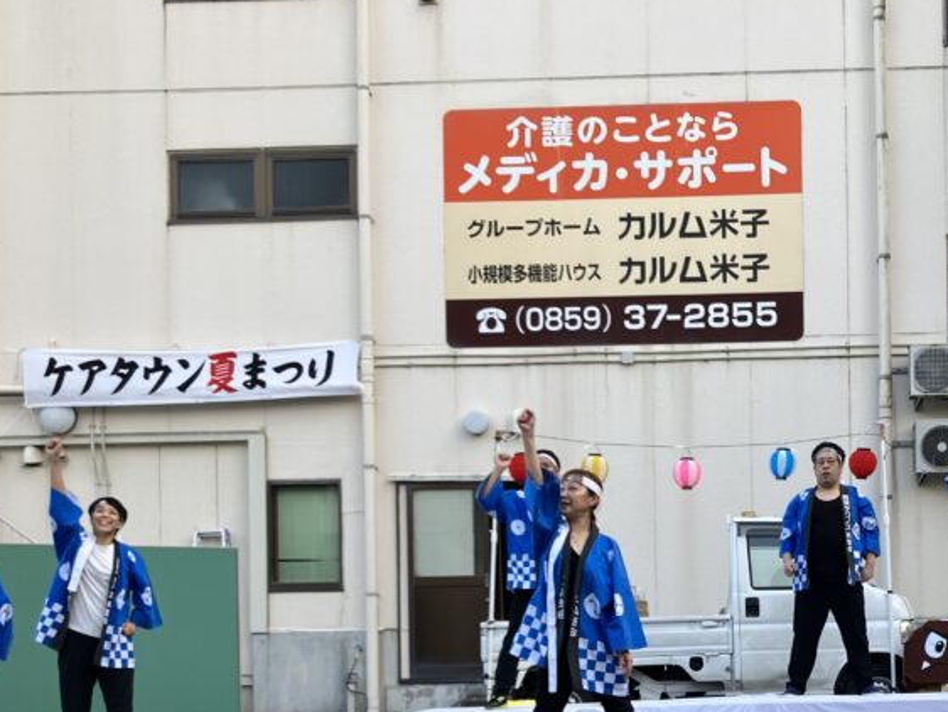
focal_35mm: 51
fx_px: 1397
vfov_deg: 27.6
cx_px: 690
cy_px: 638
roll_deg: +0.5
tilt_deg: +2.5
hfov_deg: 36.7
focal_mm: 3.99
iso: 50
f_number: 1.8
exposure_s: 1/121
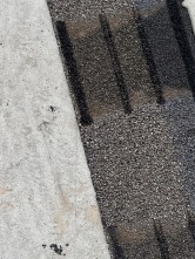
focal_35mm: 116
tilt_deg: -73.5
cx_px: 264
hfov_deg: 12.3
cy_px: 140
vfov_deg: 17.0
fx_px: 870
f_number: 1.78
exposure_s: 1/723
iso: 80
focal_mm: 6.76
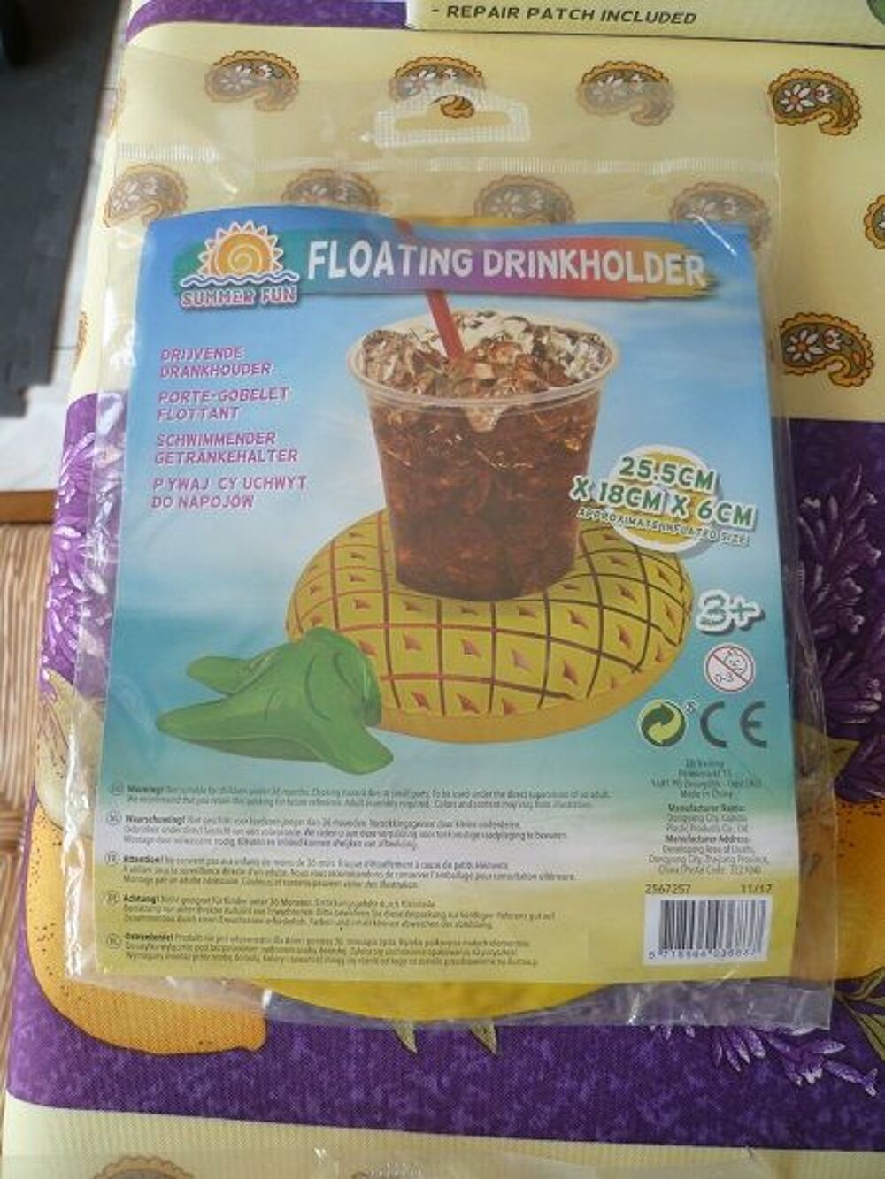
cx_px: 442
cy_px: 590
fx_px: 954
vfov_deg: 63.4
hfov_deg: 49.8
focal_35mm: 28
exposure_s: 1/60
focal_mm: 5
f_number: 2.8
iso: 80
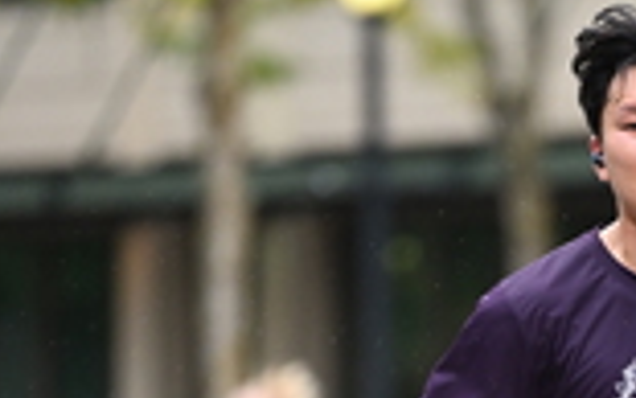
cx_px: 745
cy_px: 648
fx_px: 12519
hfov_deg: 2.9
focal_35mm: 722
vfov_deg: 1.8
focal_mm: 200
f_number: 2.8
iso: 1250
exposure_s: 1/1600
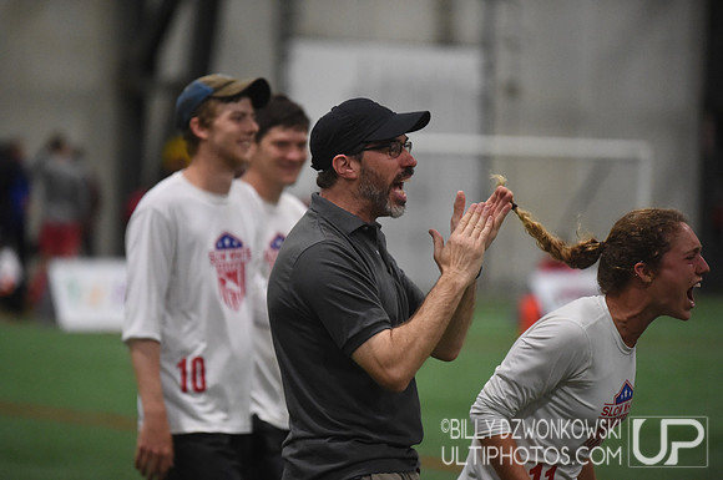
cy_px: 240
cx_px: 362
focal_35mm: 200
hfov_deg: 10.3
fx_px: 4011
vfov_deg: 6.8
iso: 10000
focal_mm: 200
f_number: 2.8
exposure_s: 1/640
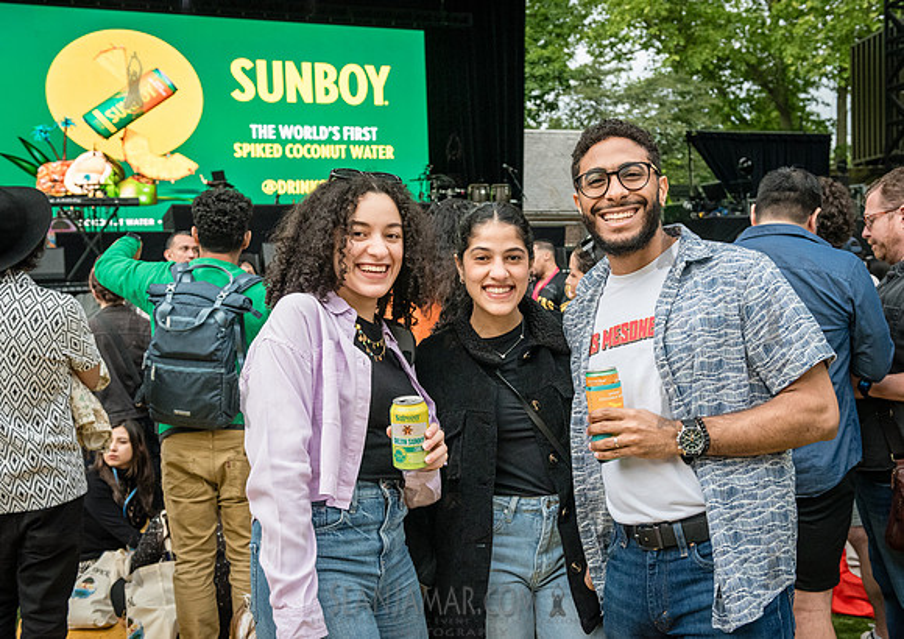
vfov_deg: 37.2
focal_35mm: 37
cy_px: 326
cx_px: 488
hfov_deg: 50.8
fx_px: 950
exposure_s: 1/2500
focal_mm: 35
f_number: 4.5
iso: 4000
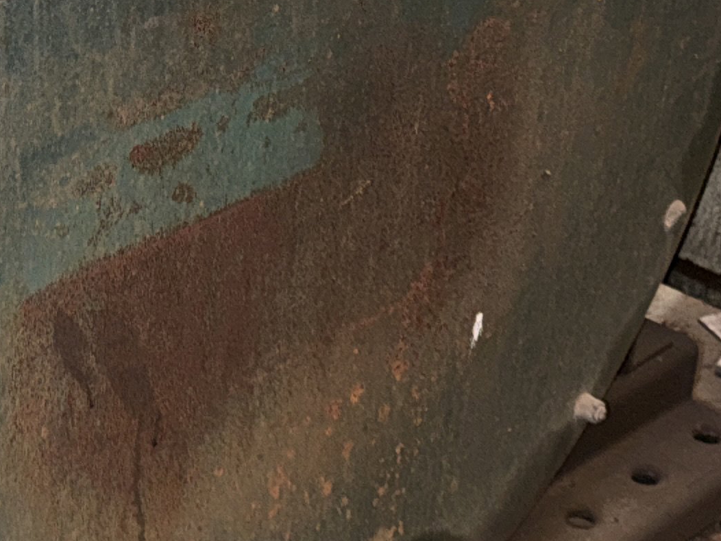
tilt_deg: -28.4
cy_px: 361
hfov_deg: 20.9
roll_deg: -1.1
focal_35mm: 92
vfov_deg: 16.0
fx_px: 1916
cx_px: 101
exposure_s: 1/11
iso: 80
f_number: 1.78
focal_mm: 6.76
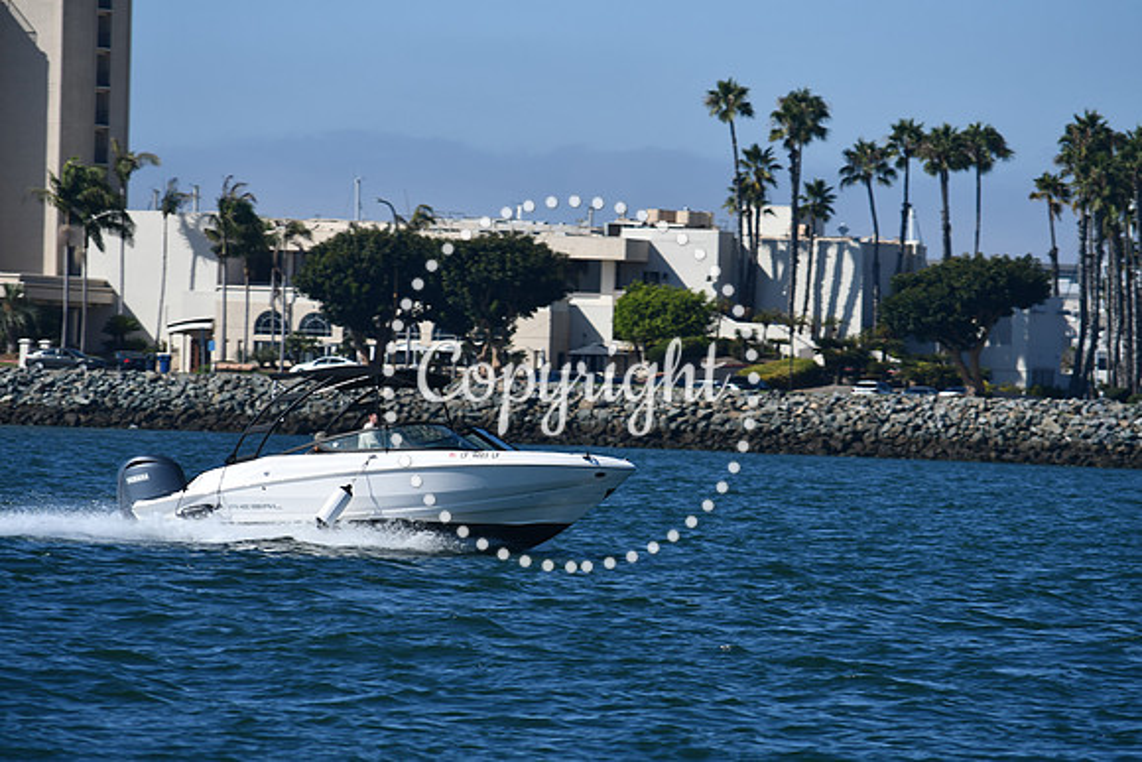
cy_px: 381
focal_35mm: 300
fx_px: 9518
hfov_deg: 6.9
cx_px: 571
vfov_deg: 4.6
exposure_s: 1/640
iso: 100
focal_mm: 200
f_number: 9
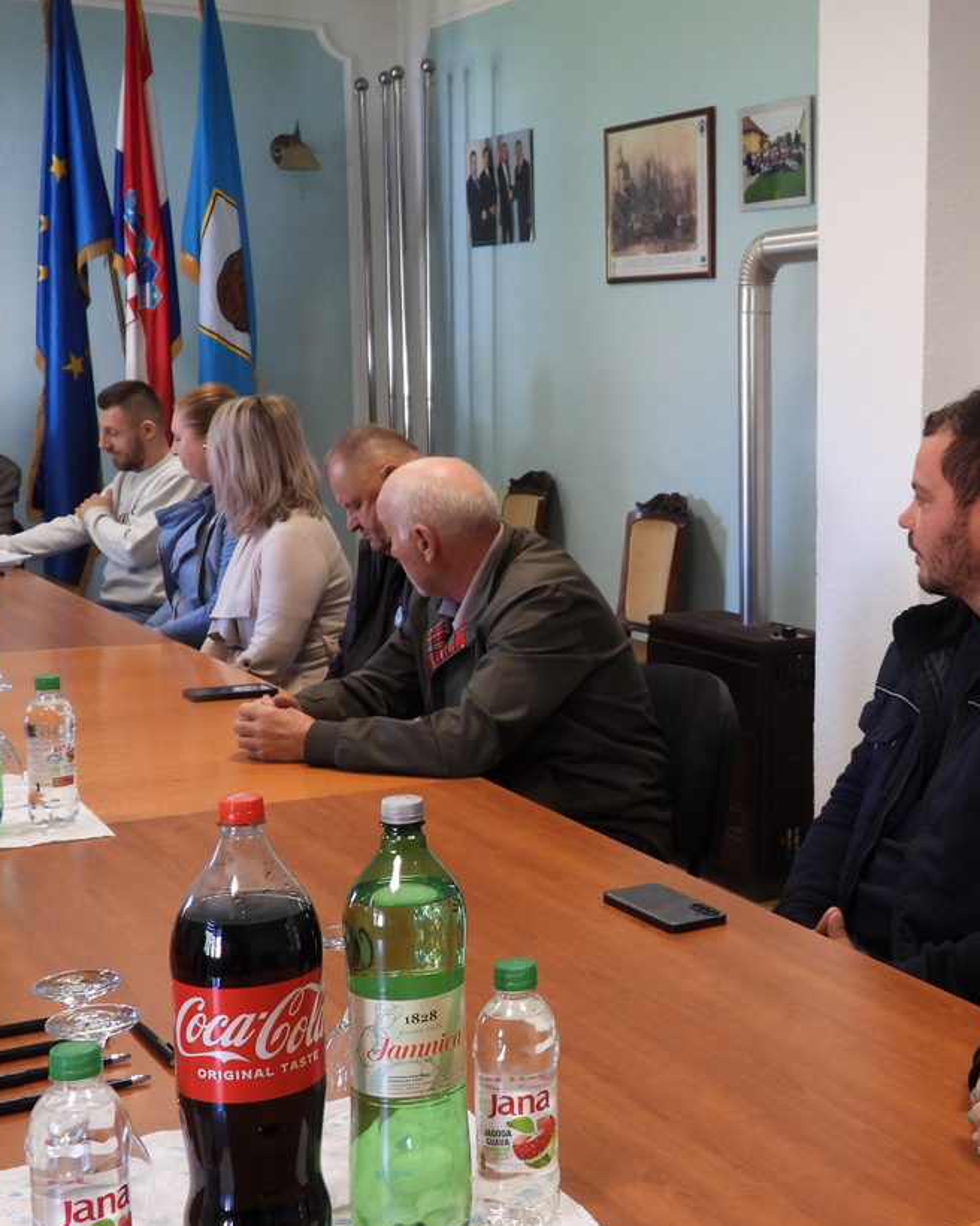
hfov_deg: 29.2
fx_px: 1813
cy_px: 623
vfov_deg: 37.3
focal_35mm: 50
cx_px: 860
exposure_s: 1/30
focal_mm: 6.3
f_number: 3.2
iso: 200
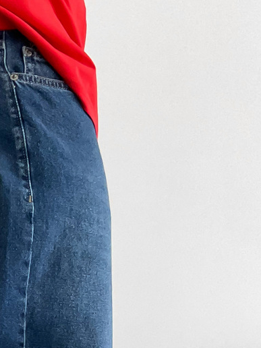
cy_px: 415
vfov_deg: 20.4
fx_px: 905
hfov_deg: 15.2
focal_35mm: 90
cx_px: -129
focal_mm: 3
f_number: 1.8
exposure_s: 1/60
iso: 100
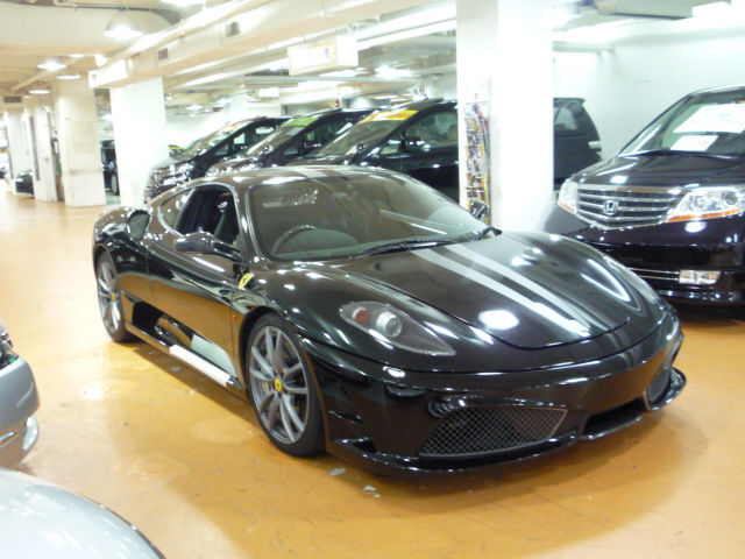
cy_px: 280
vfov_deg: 40.7
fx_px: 753
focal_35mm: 35
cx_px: 372
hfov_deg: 52.6
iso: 400
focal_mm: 5.2
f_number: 3.3
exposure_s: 1/13
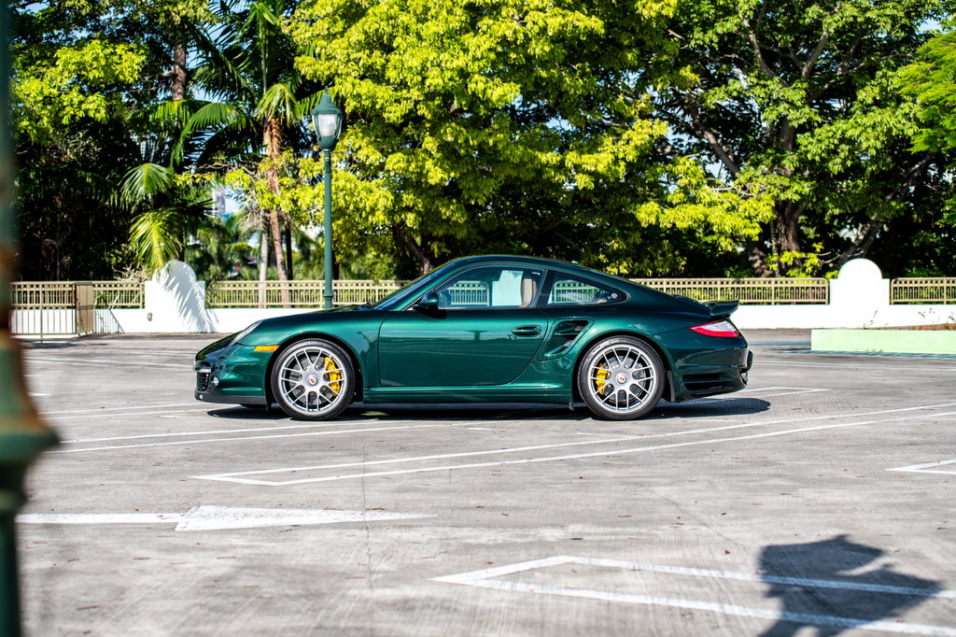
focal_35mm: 70
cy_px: 318
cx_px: 478
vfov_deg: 19.4
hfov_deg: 28.9
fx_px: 1858
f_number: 4
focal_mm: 70
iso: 100
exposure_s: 1/320
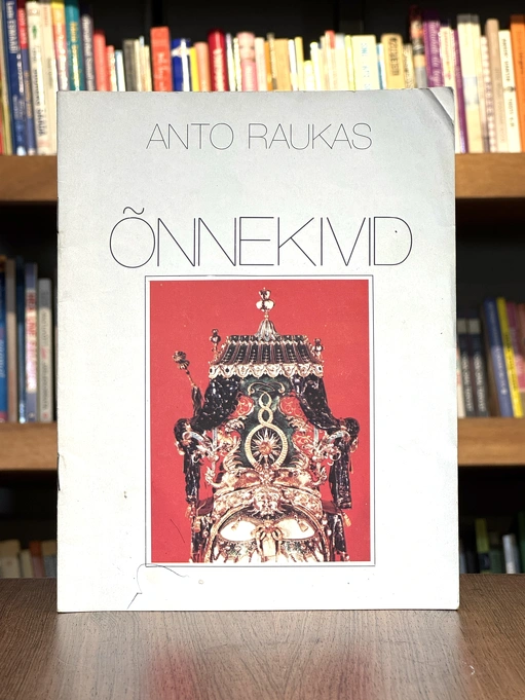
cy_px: 350
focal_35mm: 77
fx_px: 1557
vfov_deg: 25.3
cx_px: 262
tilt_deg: -0.2
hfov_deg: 19.1
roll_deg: -0.1
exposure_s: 1/99
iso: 80
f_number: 2.8
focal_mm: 9
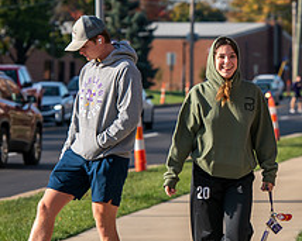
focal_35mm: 357
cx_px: 274
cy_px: 118
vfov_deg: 4.3
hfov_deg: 5.4
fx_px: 3189
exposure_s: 1/400
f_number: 5.6
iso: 64
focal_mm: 140
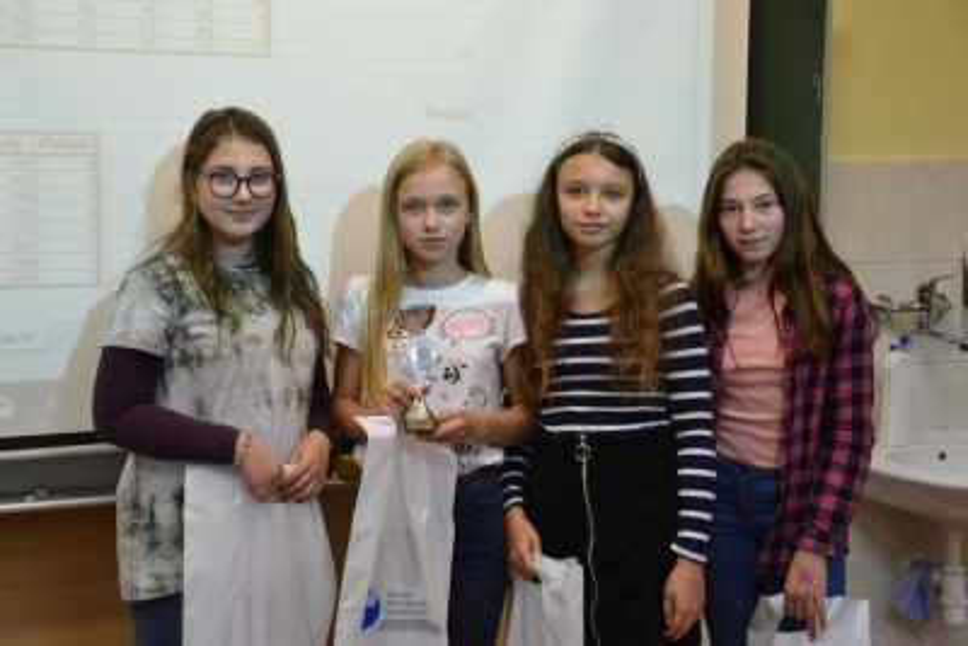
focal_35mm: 60
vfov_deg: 22.6
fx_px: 1614
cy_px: 323
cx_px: 484
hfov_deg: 33.4
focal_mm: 40
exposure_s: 1/30
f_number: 4.5
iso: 400
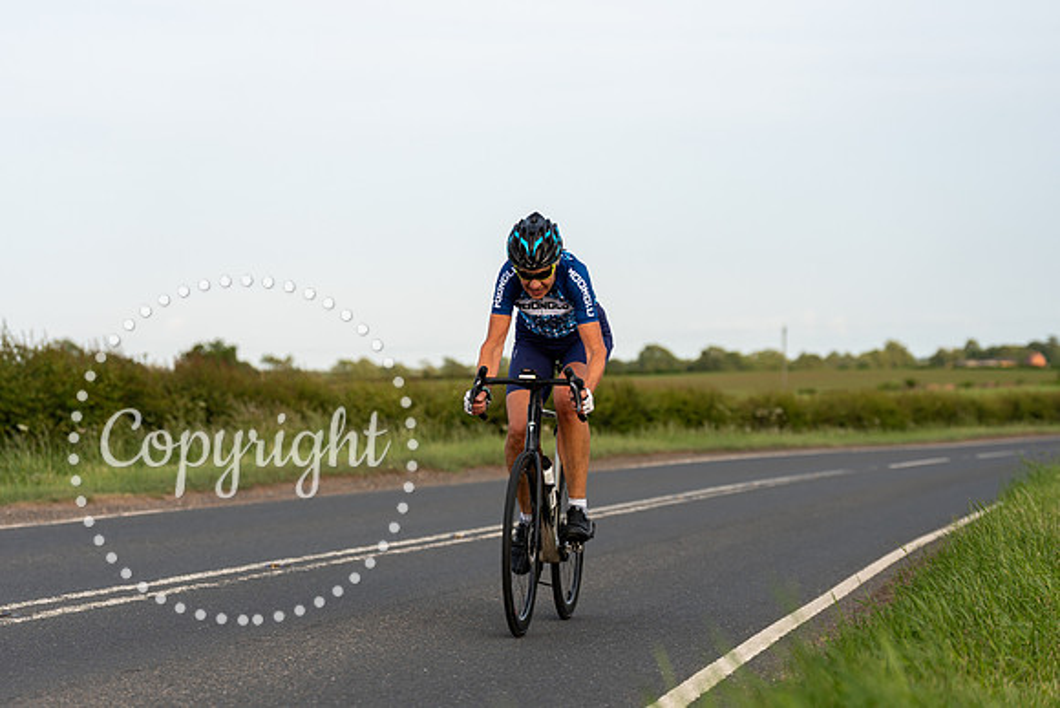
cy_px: 354
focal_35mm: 95
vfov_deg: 14.4
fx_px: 2798
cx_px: 530
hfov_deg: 21.5
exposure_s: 1/1000
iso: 160
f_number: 3.5
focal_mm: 95
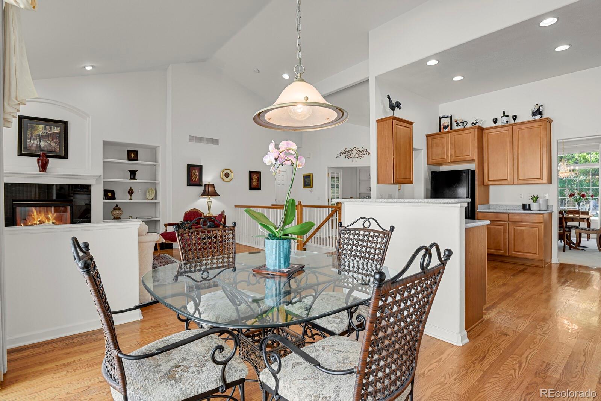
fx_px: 284
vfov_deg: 70.4
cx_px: 300
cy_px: 200
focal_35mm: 17
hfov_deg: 93.3
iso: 5000
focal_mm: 17
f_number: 8
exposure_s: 1/20
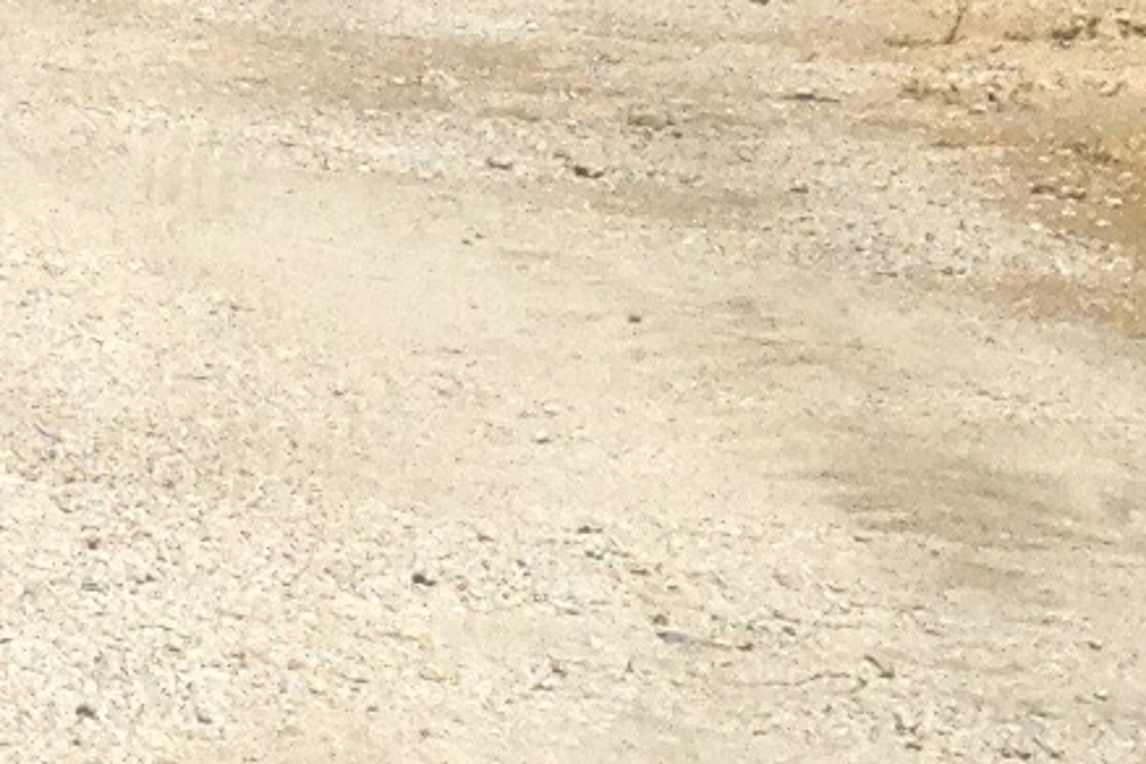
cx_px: -1622
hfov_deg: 7.5
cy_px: -408
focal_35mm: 256
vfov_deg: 5.3
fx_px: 8149
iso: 50
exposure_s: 1/3390
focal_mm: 4.12
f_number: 2.4
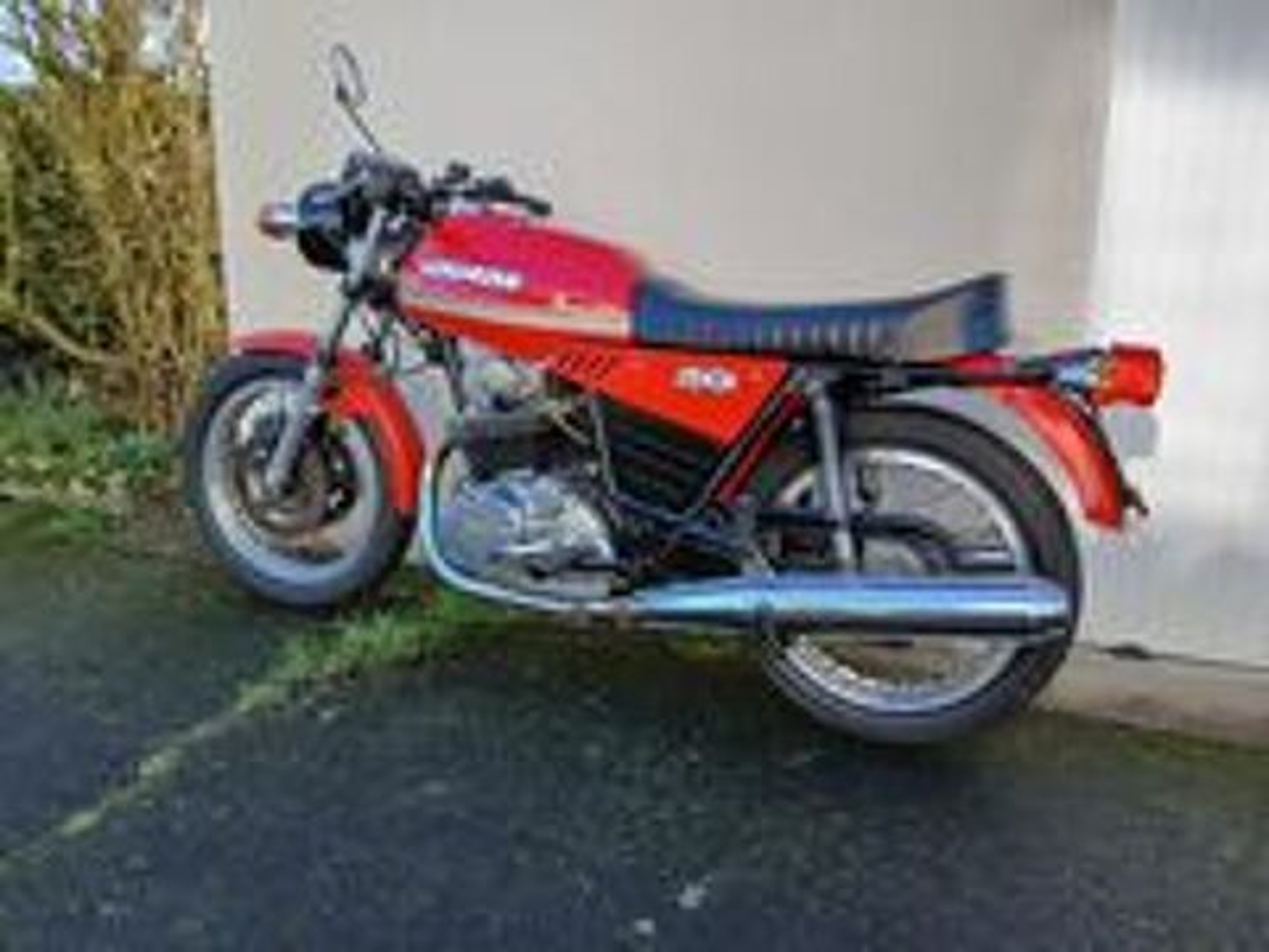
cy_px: 476
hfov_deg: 67.3
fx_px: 953
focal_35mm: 26
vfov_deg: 53.1
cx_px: 634
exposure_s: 1/100
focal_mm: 3.98
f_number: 1.8
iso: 20
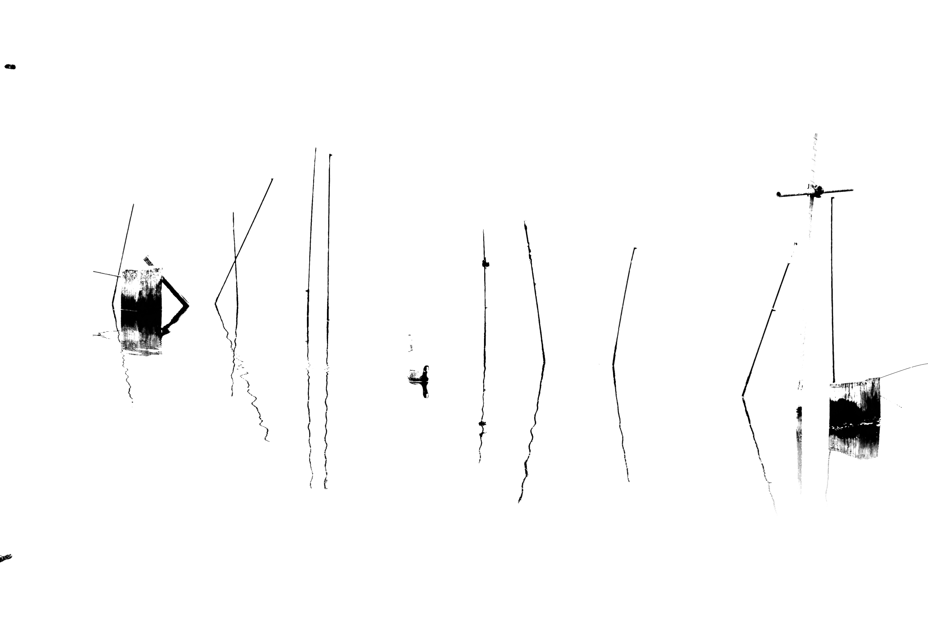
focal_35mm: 150
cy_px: 310
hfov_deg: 13.7
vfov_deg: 9.2
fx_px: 3867
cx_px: 464
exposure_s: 1/250
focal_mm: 100
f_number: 8
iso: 100
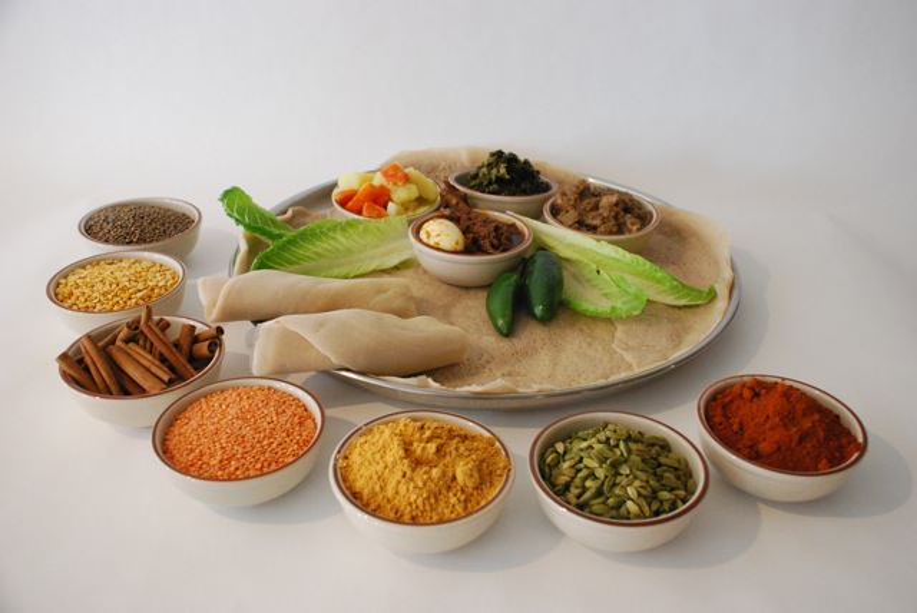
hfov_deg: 53.1
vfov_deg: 36.9
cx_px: 458
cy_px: 306
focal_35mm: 36
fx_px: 918
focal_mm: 24
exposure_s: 1/50
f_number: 4
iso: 1600
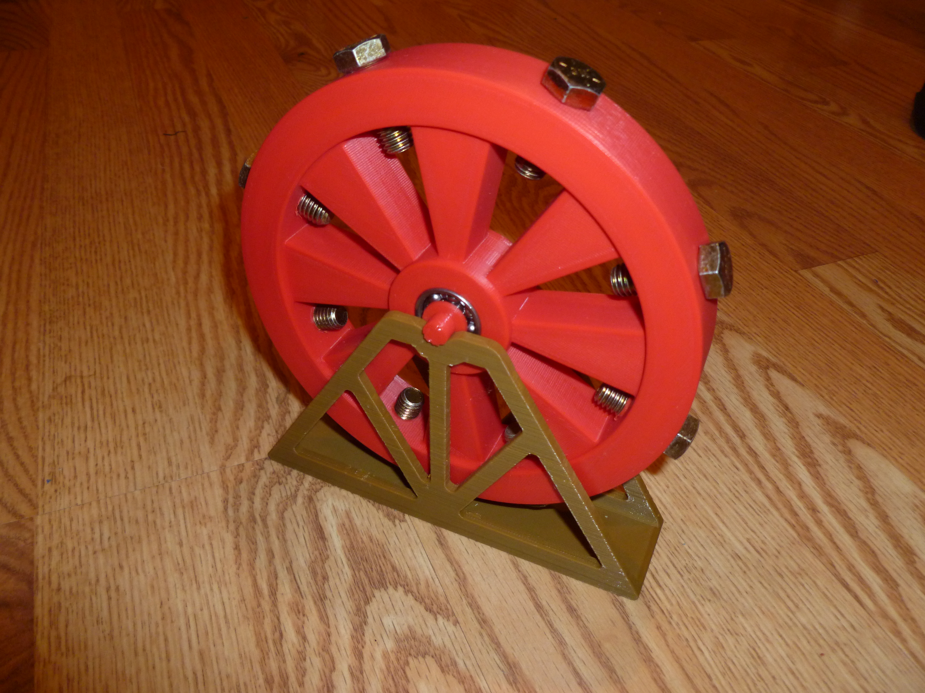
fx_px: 748
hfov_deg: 63.4
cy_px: 346
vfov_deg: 49.7
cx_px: 462
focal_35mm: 28
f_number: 3.3
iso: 200
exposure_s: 1/30
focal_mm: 5
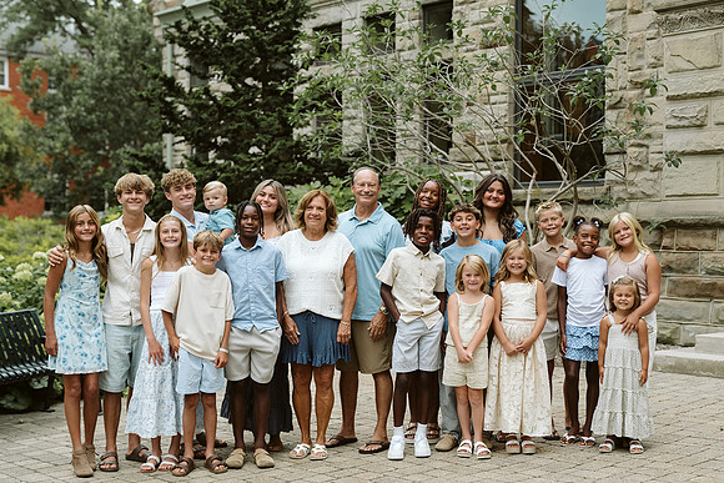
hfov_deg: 35.7
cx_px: 404
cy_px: 250
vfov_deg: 24.3
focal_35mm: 56
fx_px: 1123
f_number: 2.8
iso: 1000
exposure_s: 1/400
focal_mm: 50
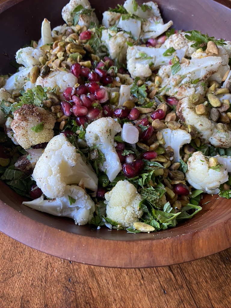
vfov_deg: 67.3
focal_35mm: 26
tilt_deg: -59.5
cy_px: 154
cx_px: 116
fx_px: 231
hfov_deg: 53.1
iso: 200
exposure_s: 1/60
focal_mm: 4.25
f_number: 1.8
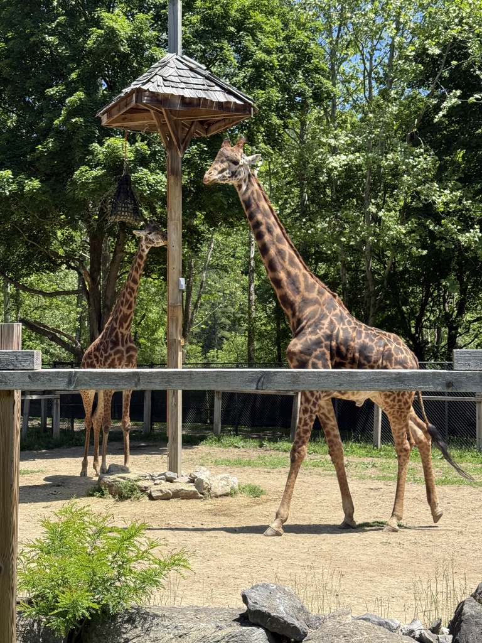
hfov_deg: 30.3
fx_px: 891
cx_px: 241
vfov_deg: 39.7
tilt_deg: +1.7
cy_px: 322
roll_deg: -0.5
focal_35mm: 48
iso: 64
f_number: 1.78
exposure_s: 1/1754
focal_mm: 6.76
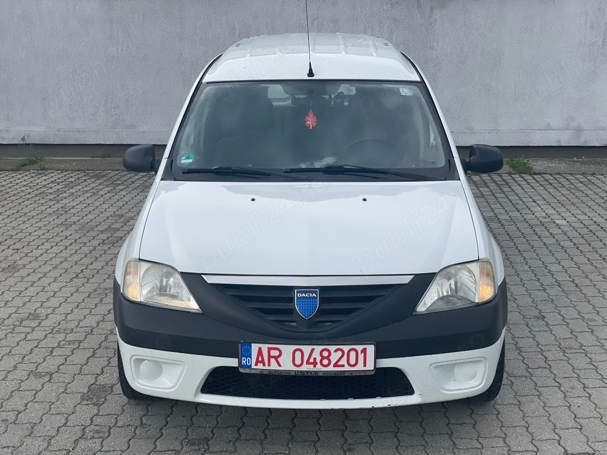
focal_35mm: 52
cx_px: 304
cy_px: 228
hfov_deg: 36.8
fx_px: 912
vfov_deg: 28.0
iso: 32
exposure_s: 1/551
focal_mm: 6
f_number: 2
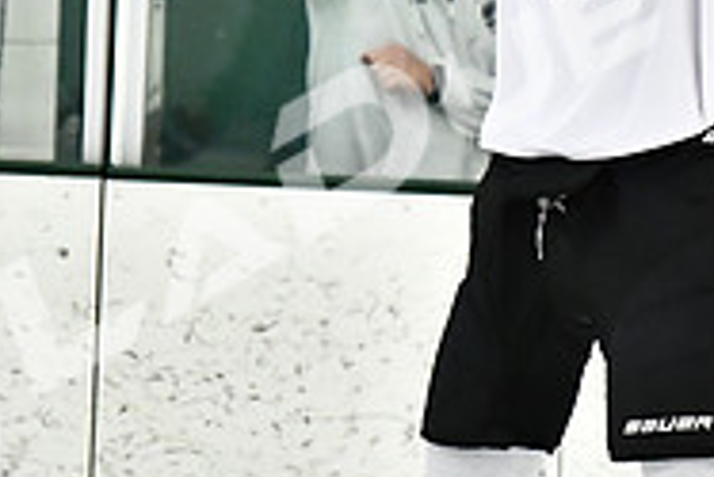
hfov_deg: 3.4
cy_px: 44
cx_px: 504
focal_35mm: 605
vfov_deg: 2.3
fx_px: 12008
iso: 5000
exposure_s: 1/1250
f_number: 2.8
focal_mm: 130
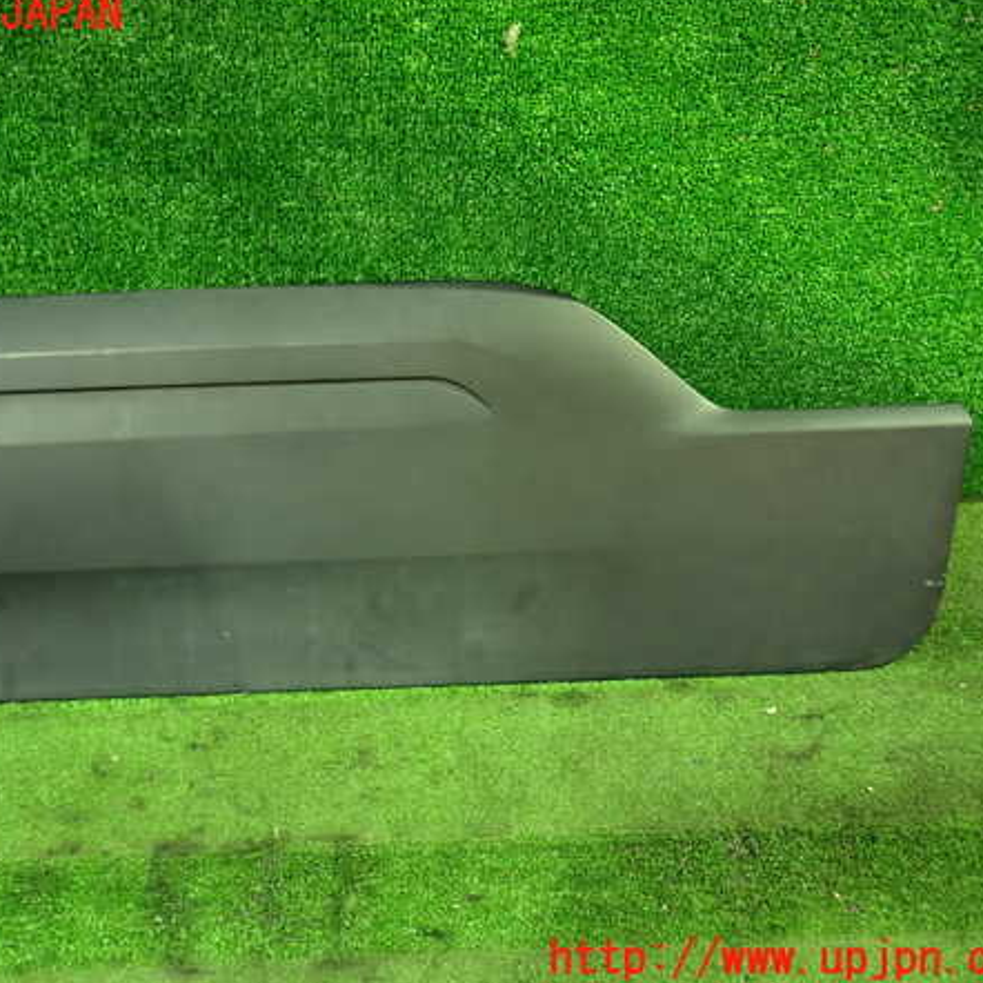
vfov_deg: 46.0
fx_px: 1157
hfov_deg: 45.8
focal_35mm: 36
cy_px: 487
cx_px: 385
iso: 800
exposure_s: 1/25
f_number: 2.3
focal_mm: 5.4
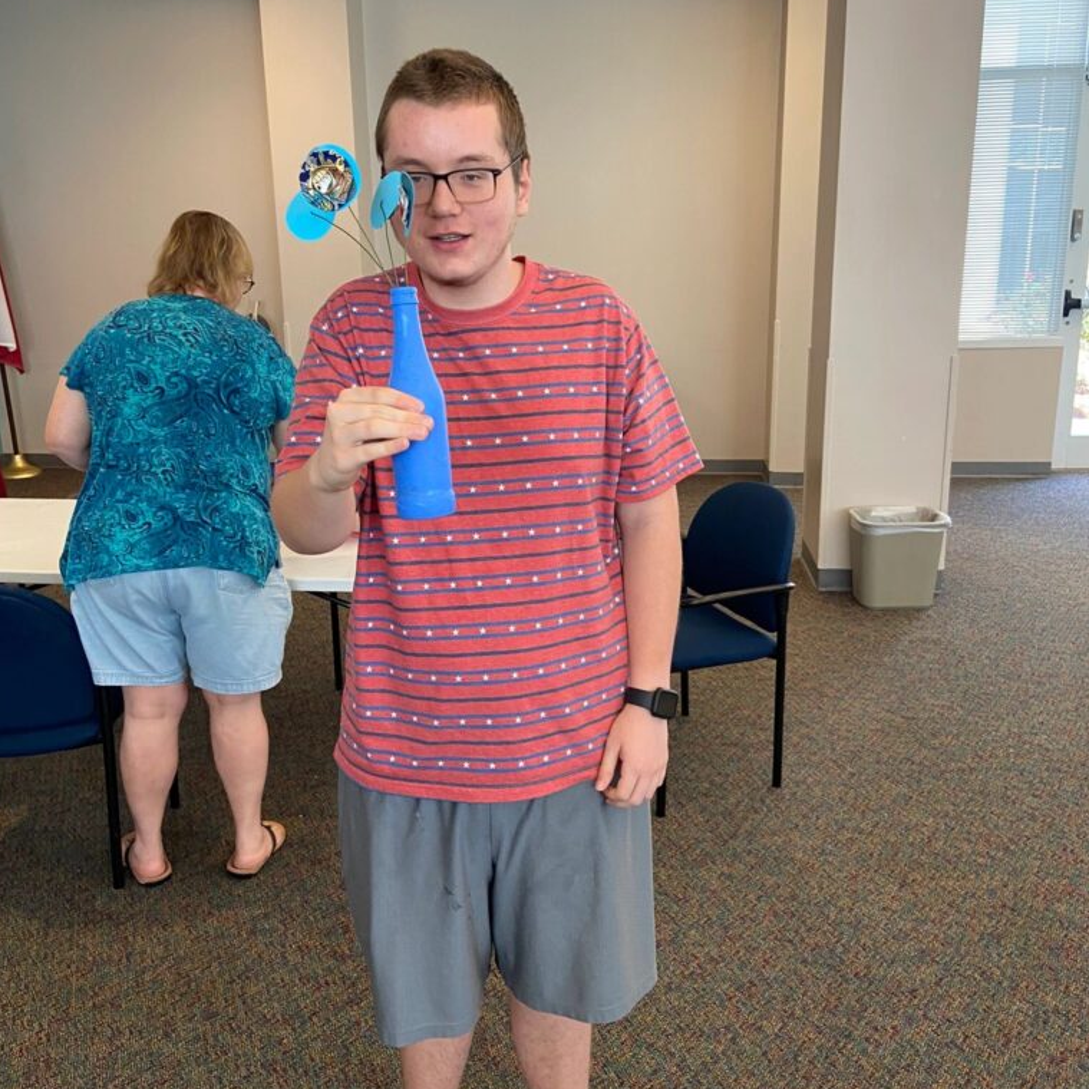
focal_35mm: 31
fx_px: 1103
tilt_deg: -12.7
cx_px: 539
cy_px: 482
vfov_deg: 52.4
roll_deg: +1.5
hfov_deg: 52.5
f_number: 1.8
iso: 100
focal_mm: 4.25
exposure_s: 1/60
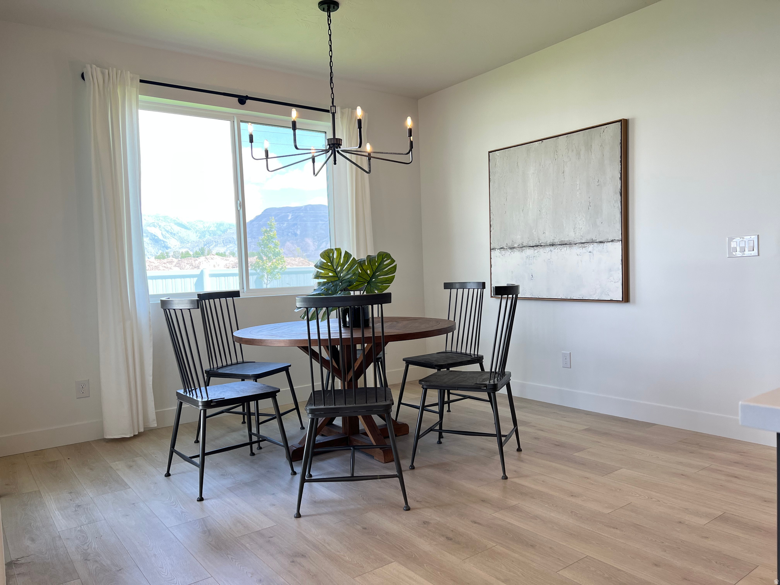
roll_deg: +2.2
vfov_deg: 53.1
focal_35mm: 26
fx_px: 586
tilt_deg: -2.2
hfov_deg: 67.3
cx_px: 390
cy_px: 292
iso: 50
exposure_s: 1/154
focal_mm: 5.7
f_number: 1.5
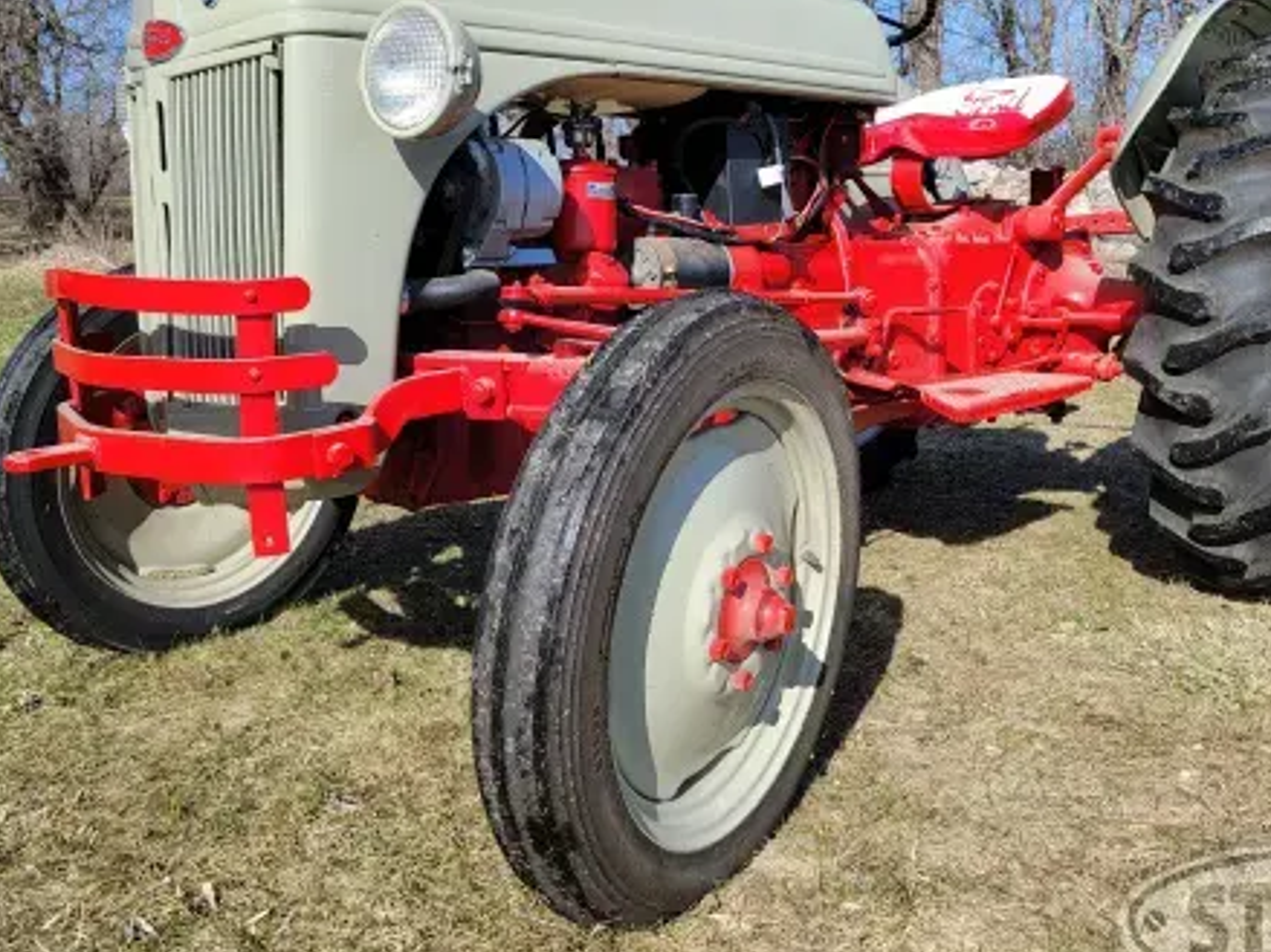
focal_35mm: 35
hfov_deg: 52.5
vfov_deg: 40.3
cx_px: 704
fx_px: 1285
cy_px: 344
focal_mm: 6.7
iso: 16
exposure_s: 1/717
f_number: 1.8
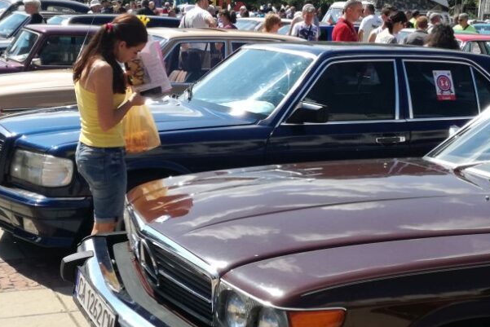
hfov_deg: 33.9
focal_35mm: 59
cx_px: 211
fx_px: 803
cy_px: 175
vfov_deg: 23.0
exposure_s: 1/962
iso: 50
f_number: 2
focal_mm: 3.79
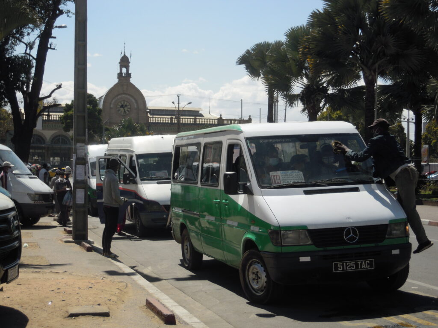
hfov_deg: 30.7
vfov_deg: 23.3
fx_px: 797
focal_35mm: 63
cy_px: 164
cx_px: 219
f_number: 8
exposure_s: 1/250
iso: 100
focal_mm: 11.2
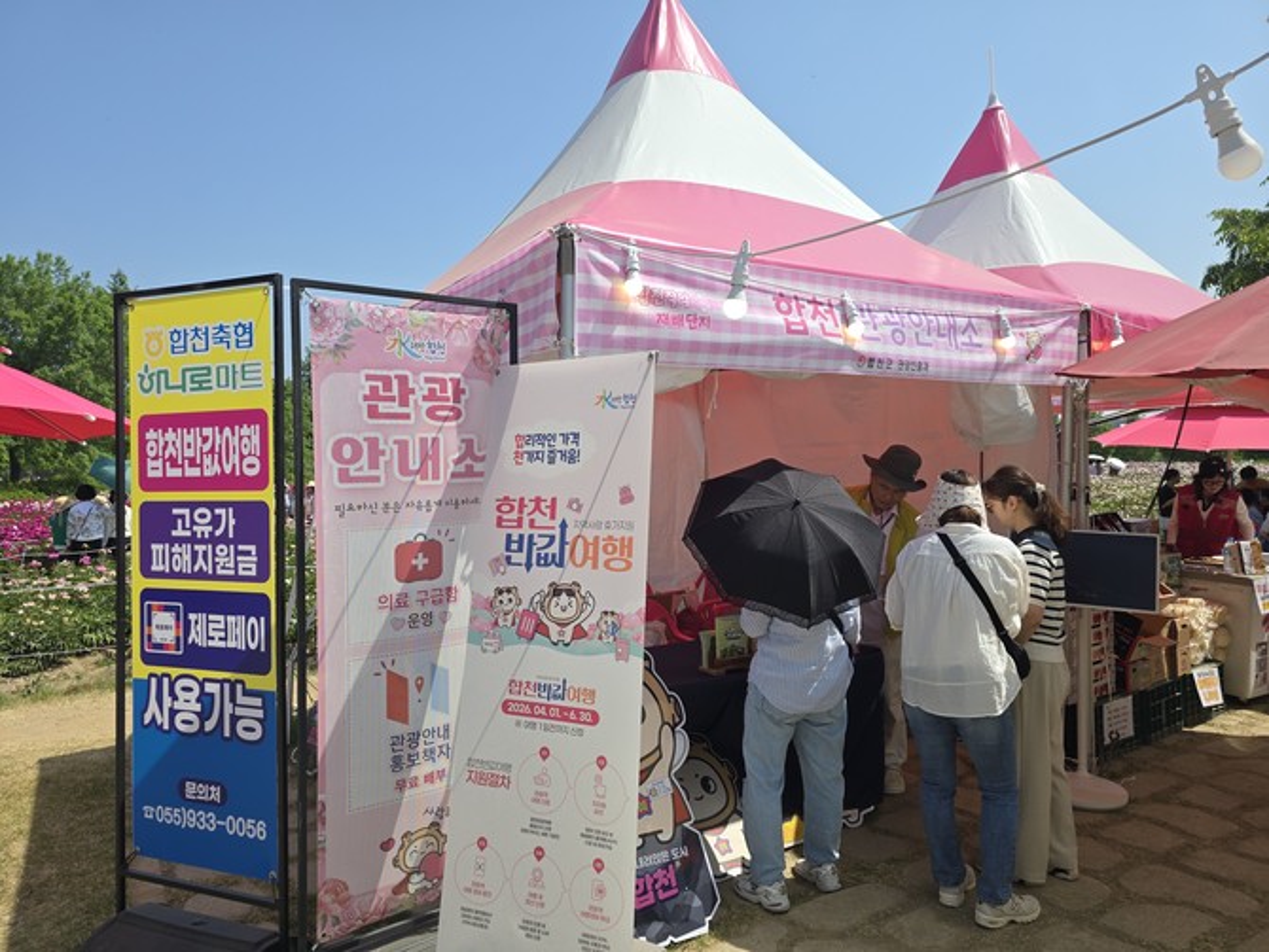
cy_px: 476
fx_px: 843
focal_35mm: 23
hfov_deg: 73.9
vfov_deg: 58.9
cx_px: 634
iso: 12
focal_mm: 6.3
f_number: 1.7
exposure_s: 1/871
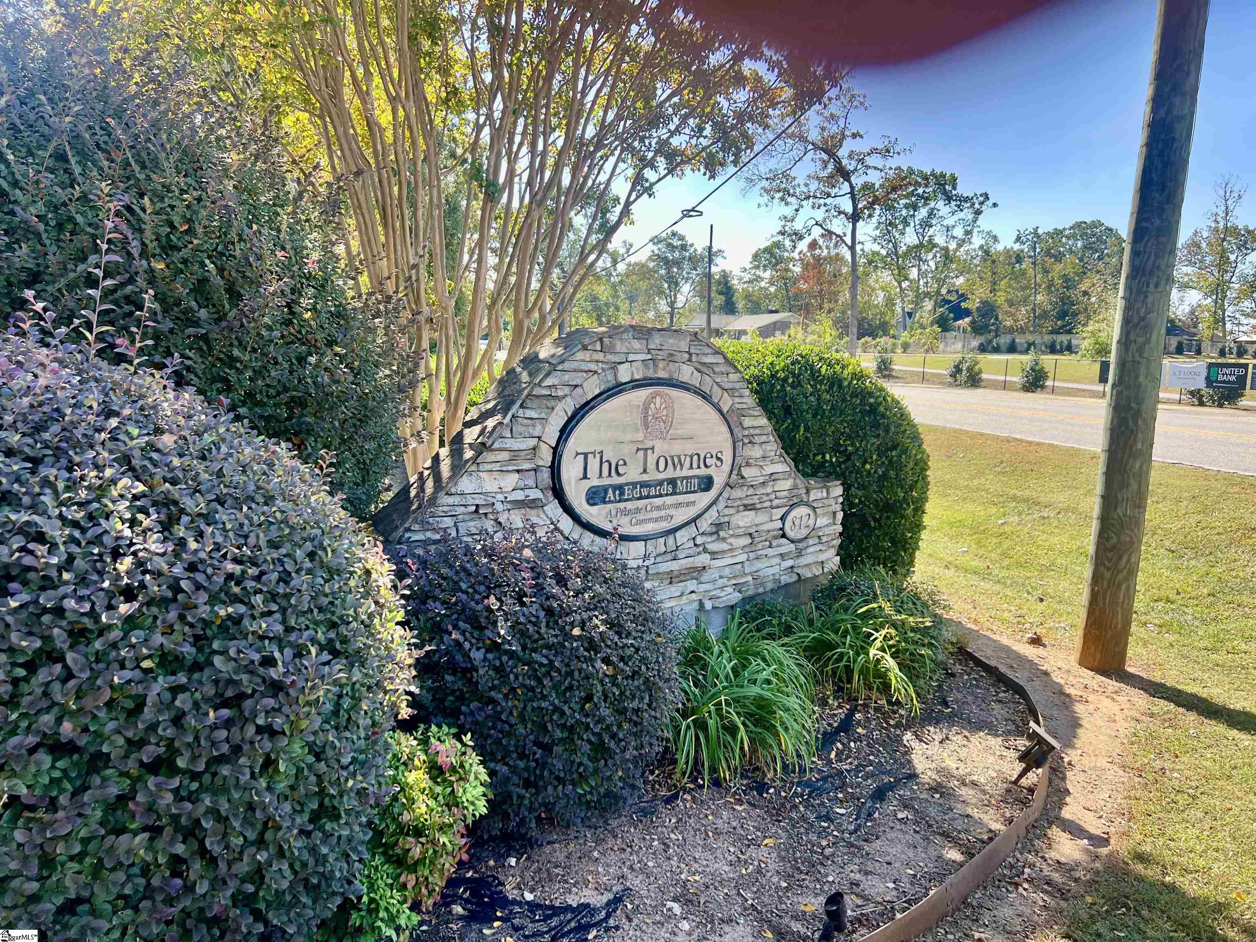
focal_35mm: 26
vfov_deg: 53.1
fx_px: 943
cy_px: 471
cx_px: 628
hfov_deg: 67.3
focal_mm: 5.7
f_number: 1.5
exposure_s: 1/791
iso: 50
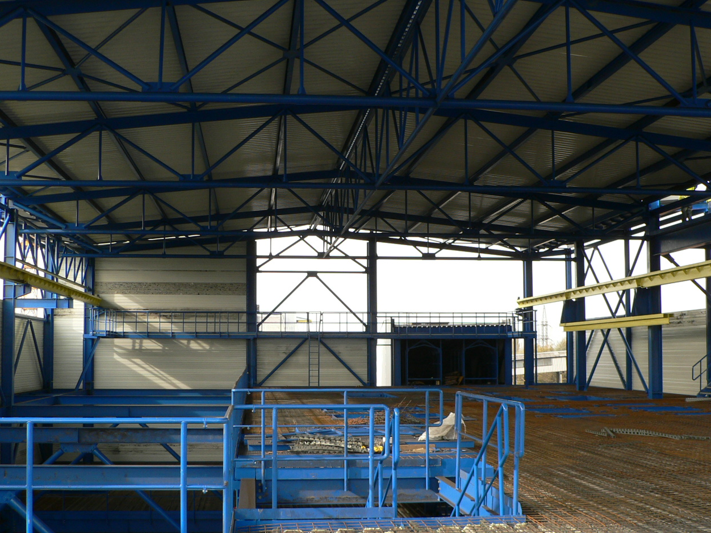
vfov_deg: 31.5
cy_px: 296
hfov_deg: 41.2
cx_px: 338
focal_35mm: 46
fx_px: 945
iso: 80
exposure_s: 1/100
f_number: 4
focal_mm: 6
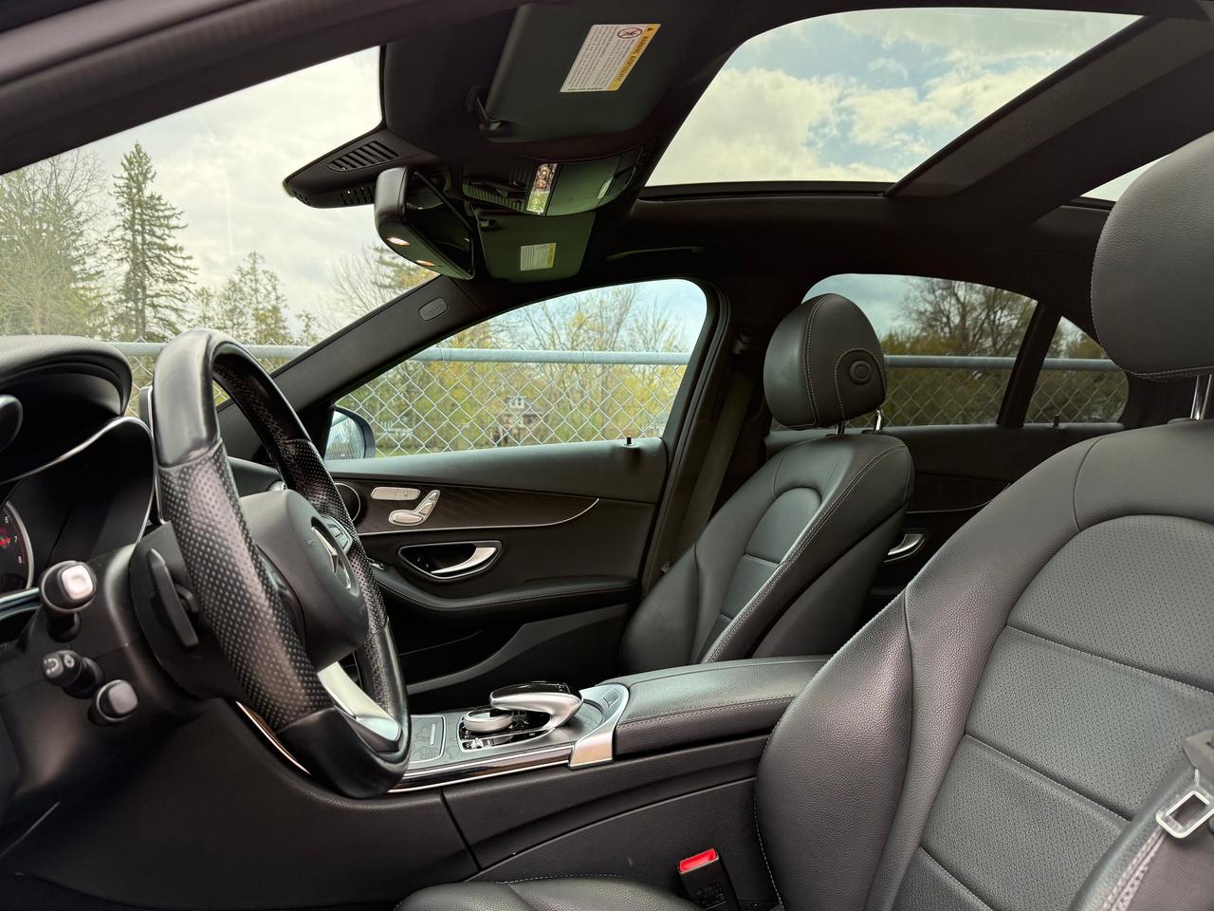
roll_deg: +3.0
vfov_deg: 56.8
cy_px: 456
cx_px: 607
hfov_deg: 71.6
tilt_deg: +0.0
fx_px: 842
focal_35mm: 24
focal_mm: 6.76
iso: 100
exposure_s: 1/602
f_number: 1.78
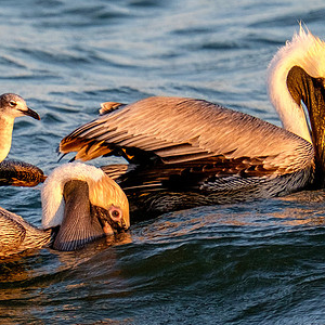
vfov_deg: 2.1
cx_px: 11
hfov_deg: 2.1
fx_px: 8710
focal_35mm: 820
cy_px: 227
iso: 800
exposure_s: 1/1000
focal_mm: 200
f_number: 5.6
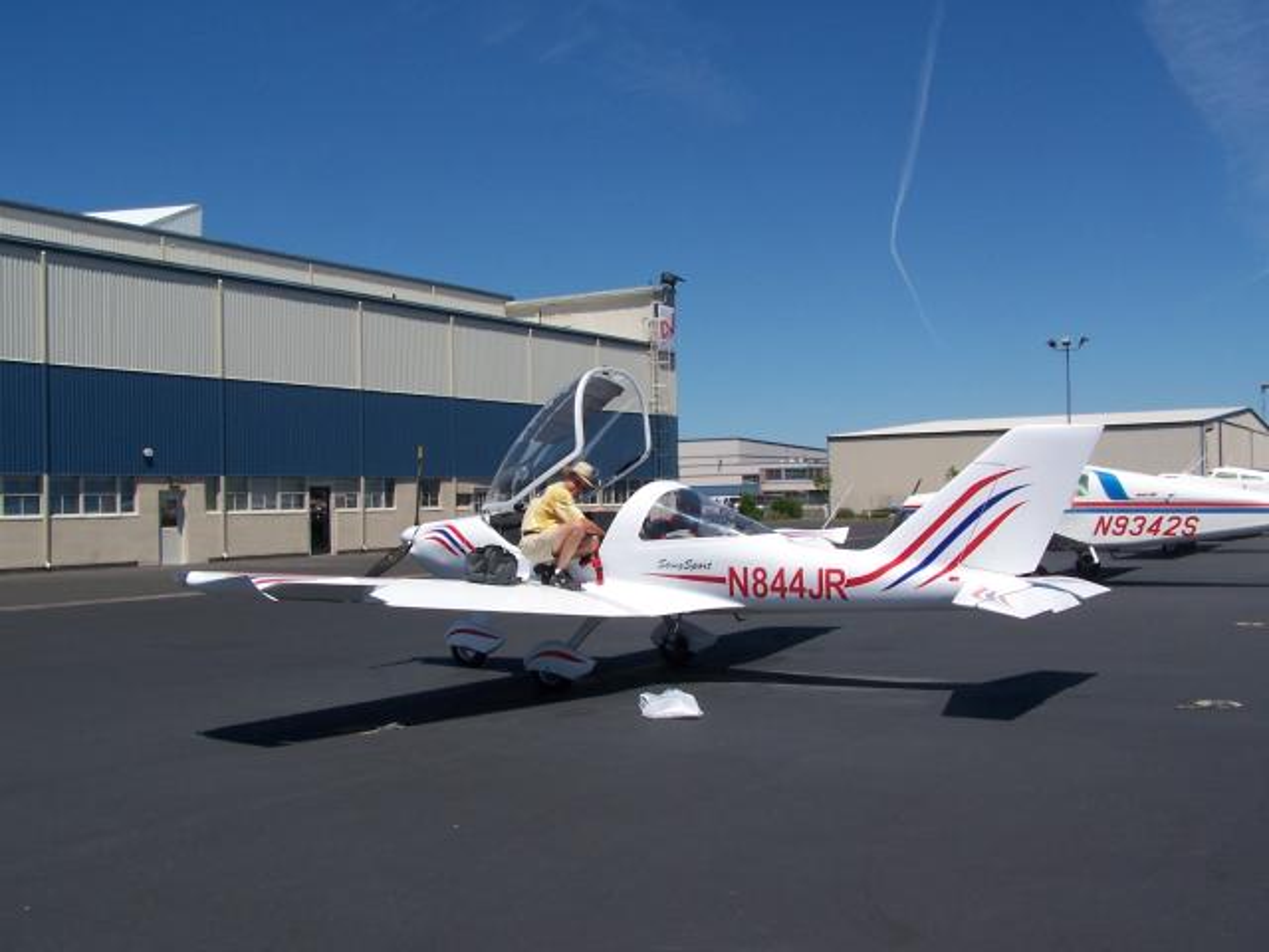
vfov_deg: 37.7
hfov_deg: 49.0
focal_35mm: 38
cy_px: 476
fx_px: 1393
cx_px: 634
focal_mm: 6.3
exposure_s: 1/500
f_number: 5.6
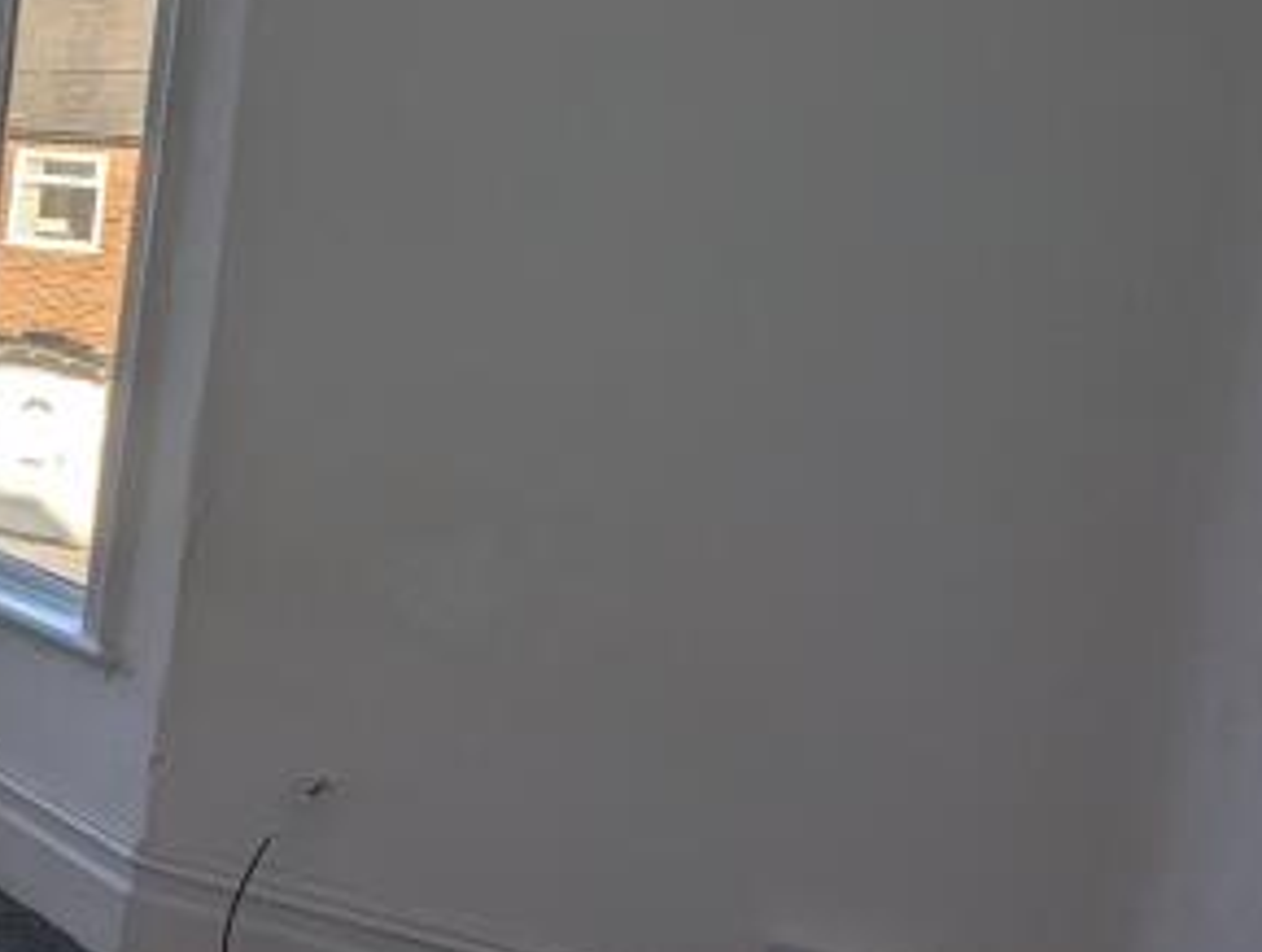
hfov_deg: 23.4
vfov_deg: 31.1
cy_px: 251
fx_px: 1681
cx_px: -943
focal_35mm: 46
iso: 47
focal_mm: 1.95
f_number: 2.2
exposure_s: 1/675
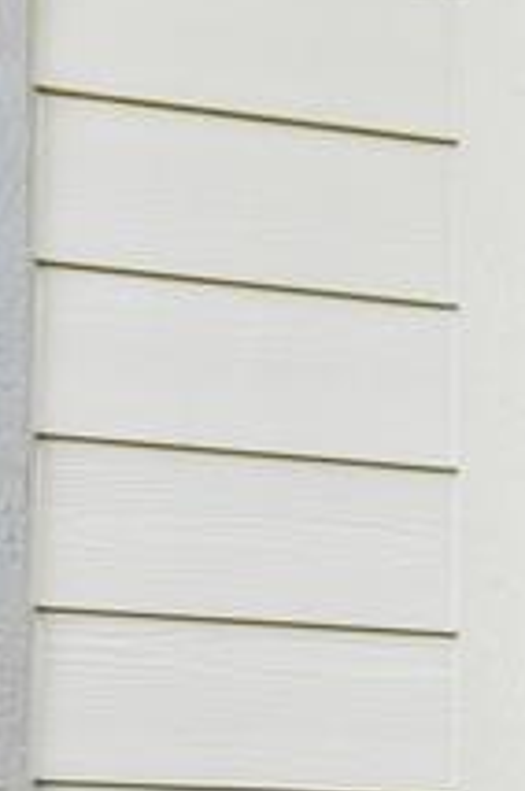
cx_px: 1416
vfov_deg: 19.9
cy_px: 1120
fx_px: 1997
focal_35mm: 91
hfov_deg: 11.3
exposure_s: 1/125
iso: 400
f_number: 8
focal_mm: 19
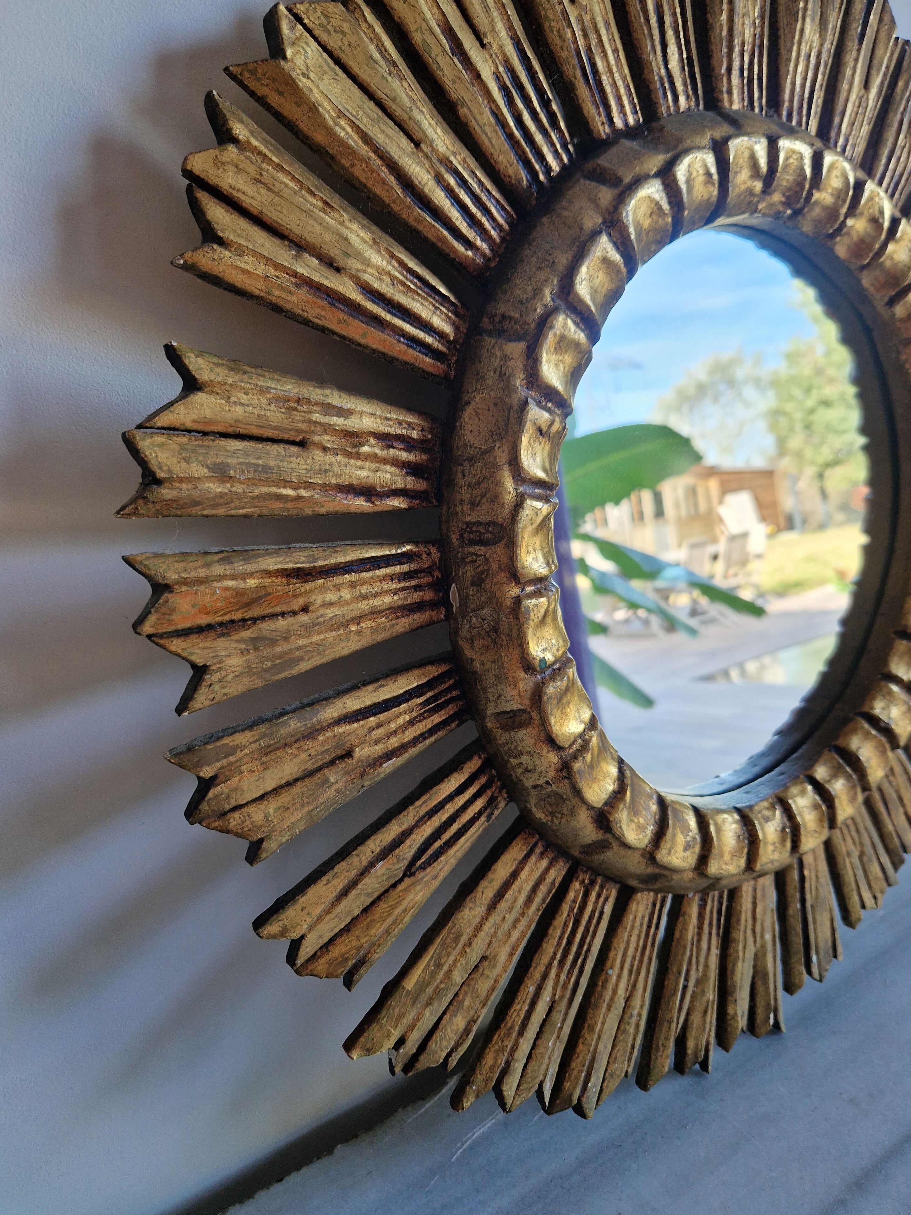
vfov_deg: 71.6
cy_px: 603
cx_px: 473
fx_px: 842
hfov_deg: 56.8
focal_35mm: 24
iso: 80
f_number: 1.8
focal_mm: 5.4
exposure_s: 1/180
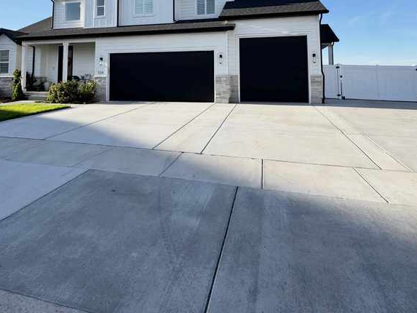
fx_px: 301
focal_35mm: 25
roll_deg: -0.2
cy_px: 57
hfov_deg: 69.1
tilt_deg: +3.7
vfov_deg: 51.1
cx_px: 183
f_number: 2.2
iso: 50
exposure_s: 1/968
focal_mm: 2.22
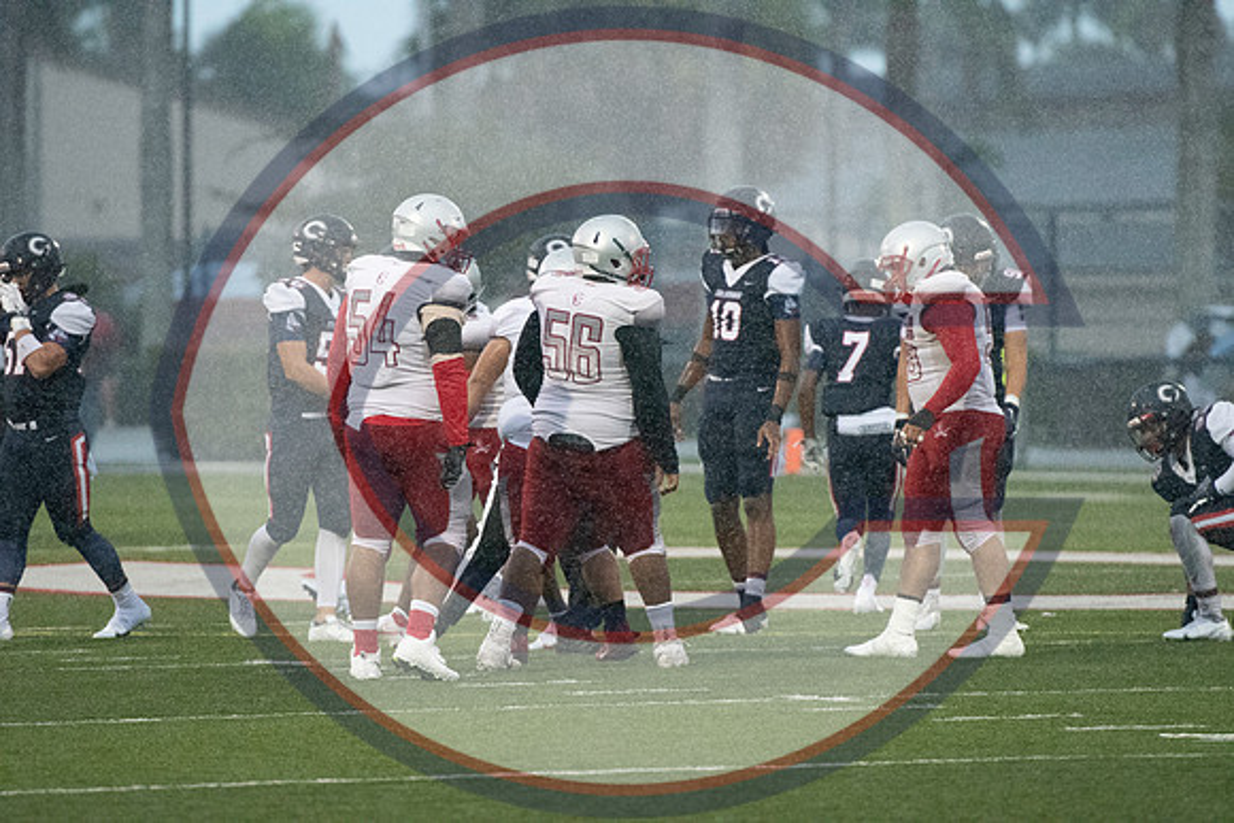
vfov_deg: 4.6
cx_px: 617
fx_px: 10285
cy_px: 412
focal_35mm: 300
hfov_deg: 6.9
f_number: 3.2
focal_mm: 200
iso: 9000
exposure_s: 1/2000
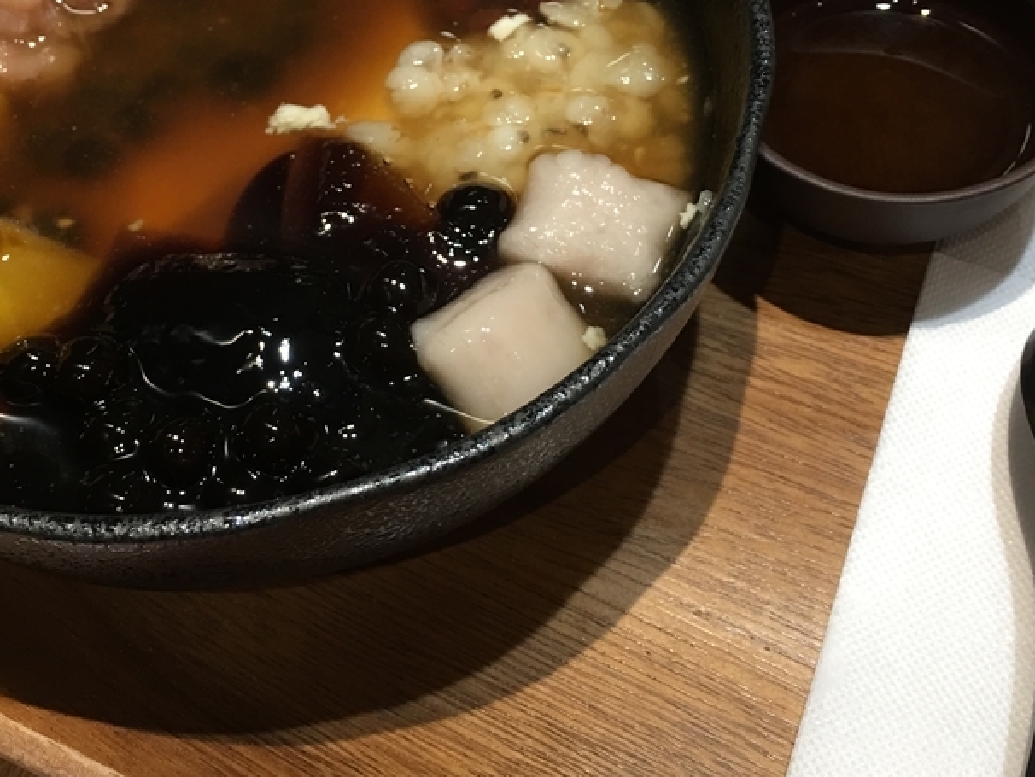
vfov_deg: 29.5
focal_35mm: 49
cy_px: 254
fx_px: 1466
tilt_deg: -51.3
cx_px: 442
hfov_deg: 38.8
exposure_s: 1/15
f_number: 2.2
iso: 40
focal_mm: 4.15
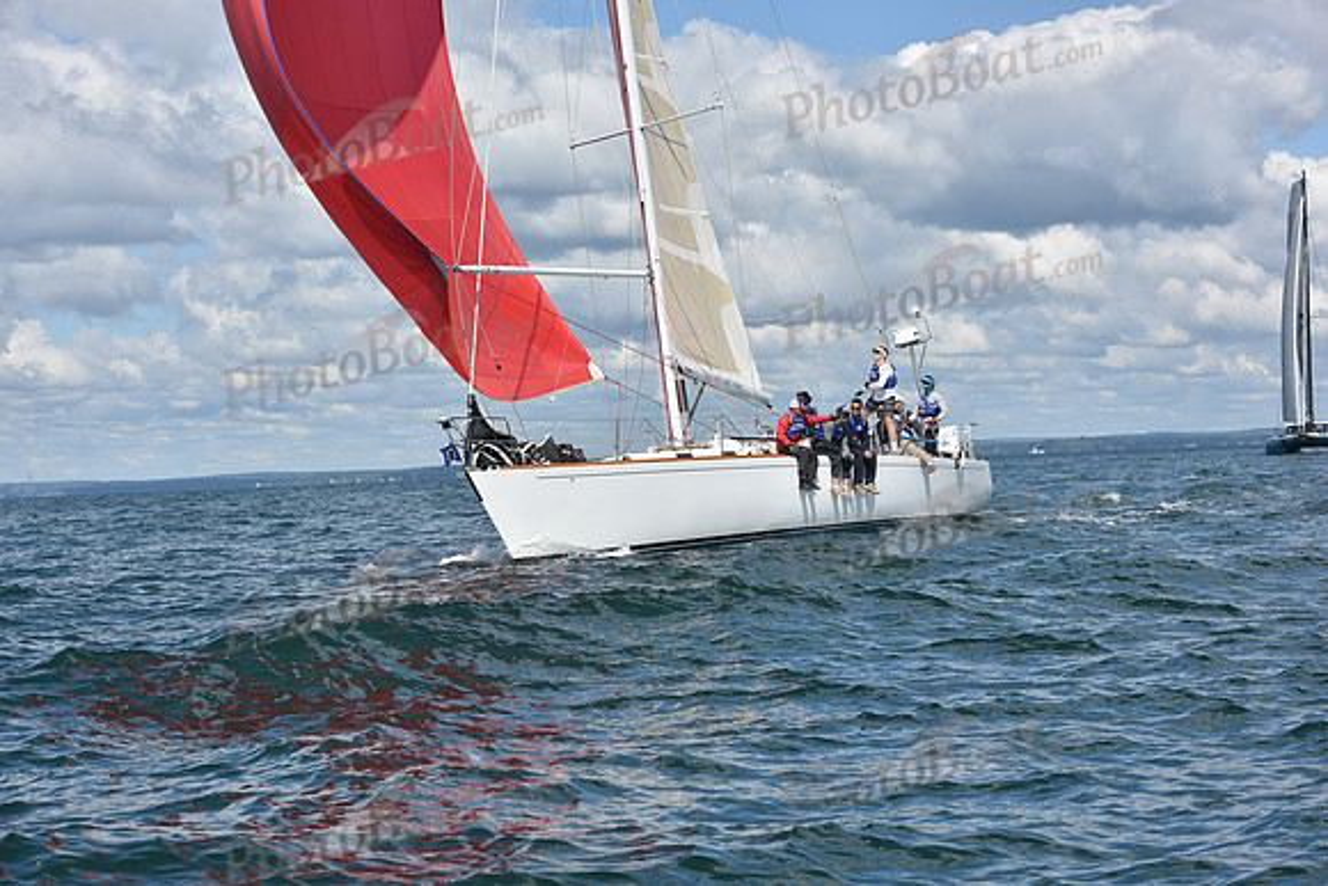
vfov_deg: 18.2
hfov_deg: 27.0
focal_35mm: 75
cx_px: 664
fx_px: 2767
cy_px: 443
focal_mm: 75
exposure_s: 1/1250
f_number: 8
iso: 250
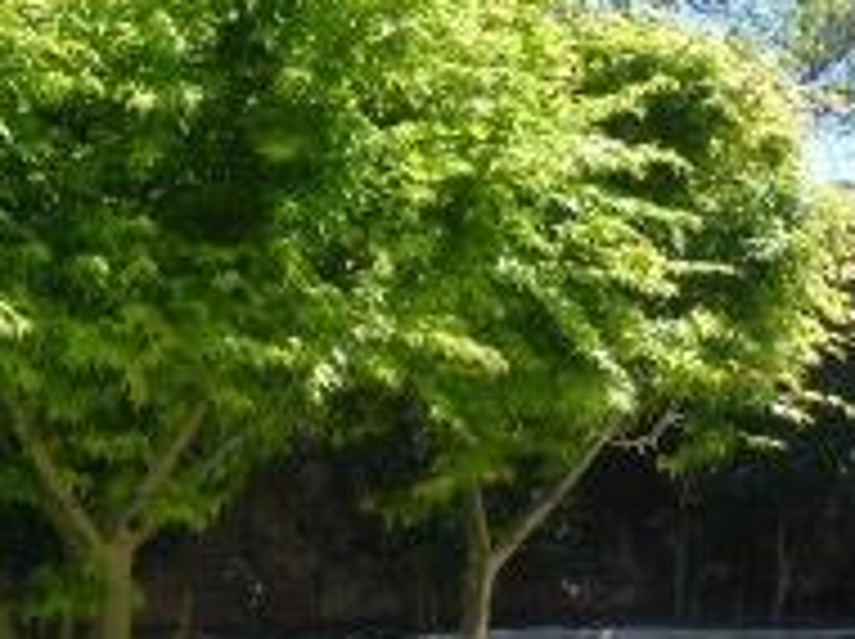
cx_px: 130
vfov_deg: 17.4
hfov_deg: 23.7
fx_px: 1998
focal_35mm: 81
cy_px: 760
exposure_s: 1/400
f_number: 4
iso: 160
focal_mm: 4.3
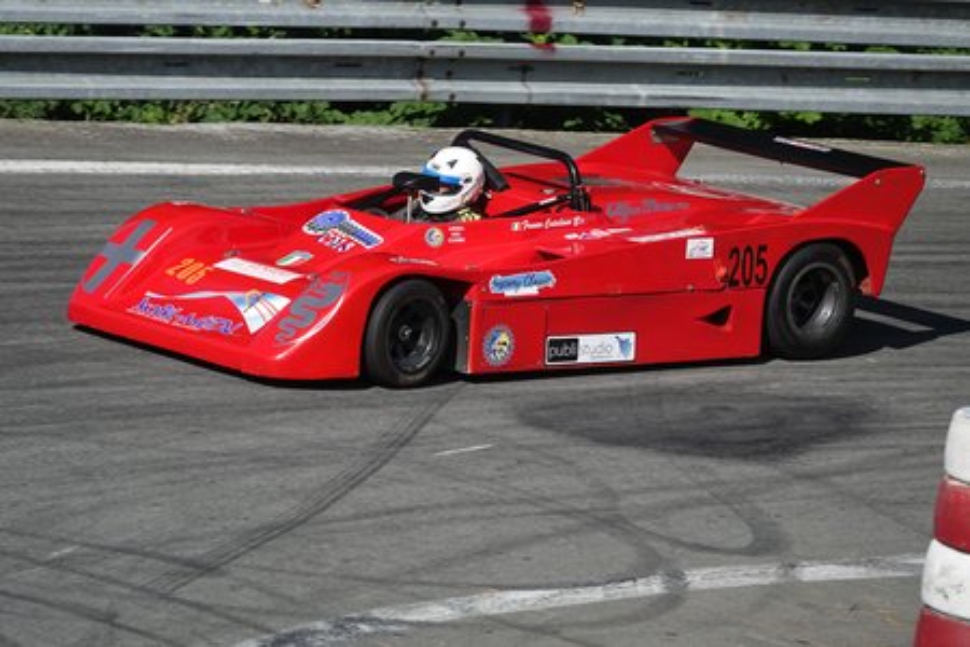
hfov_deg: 6.2
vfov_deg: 4.2
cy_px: 324
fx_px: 8891
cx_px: 485
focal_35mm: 330
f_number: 4.5
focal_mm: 120.91
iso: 100
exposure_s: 1/800
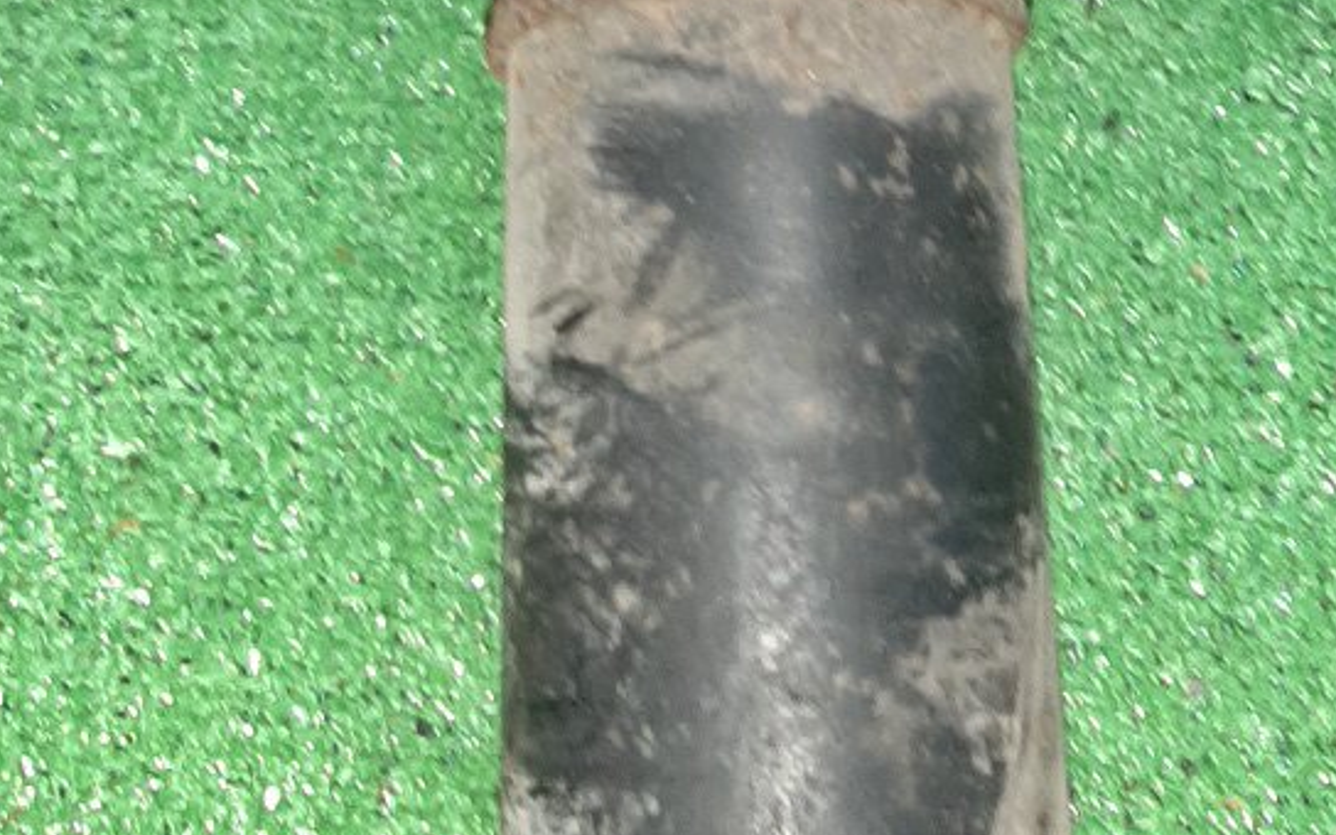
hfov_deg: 28.2
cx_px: 759
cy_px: -619
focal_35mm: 73
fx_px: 2658
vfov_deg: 15.6
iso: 176
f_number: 1.7
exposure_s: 1/25
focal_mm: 3.93
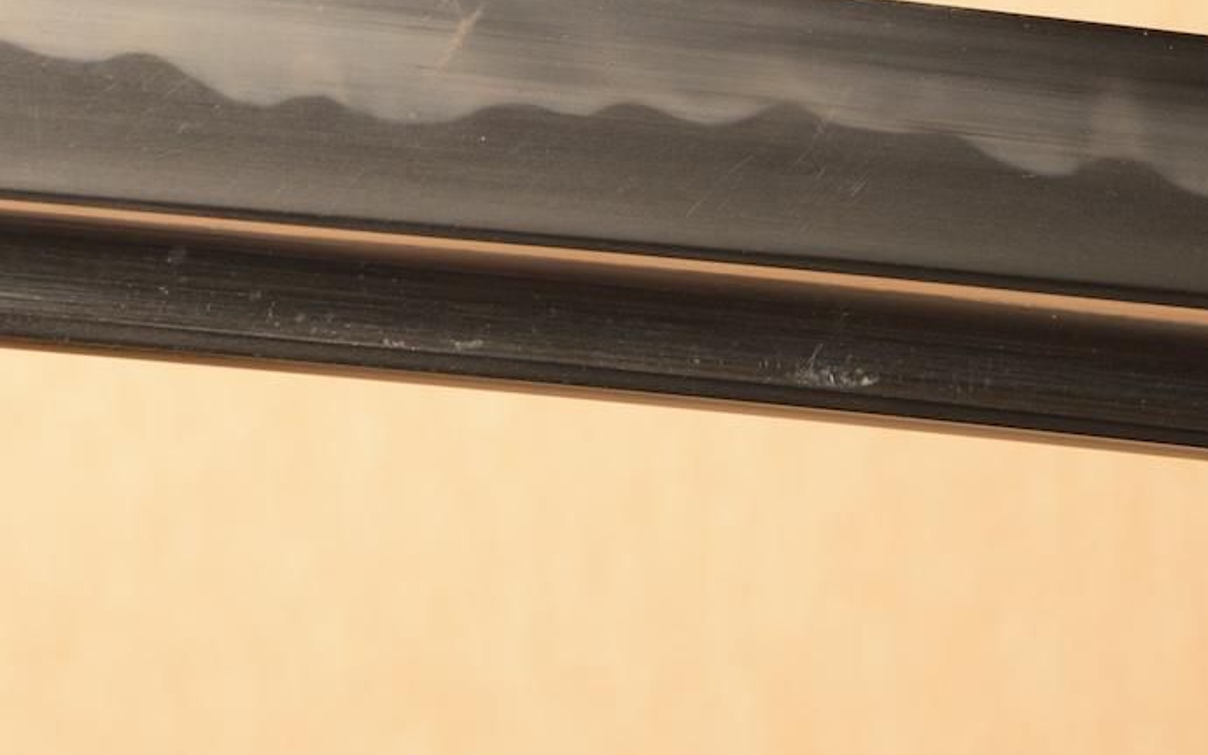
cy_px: 24
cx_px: 665
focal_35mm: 248
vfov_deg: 5.3
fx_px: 8163
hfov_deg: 8.5
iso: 400
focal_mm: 80
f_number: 11
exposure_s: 1/2
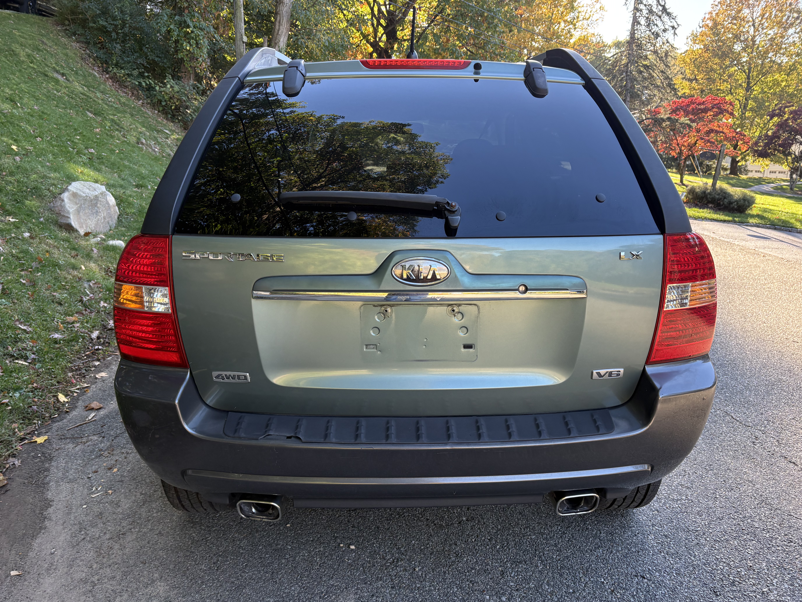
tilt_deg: -14.4
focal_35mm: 27
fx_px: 626
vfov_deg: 51.4
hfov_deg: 65.3
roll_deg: -1.3
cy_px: 297
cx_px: 407
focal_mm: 5.96
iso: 100
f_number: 1.6
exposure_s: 1/239
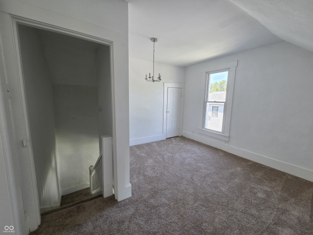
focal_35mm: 13
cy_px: 118
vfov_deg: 89.9
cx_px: 156
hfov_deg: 106.2
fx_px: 118
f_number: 2.2
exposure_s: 1/120
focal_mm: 2.2
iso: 160
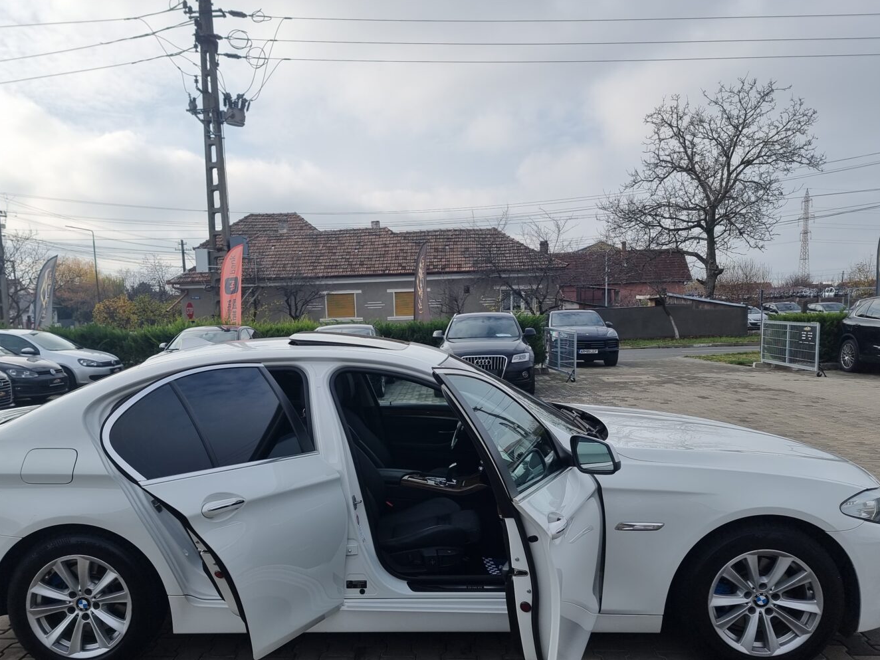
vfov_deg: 48.0
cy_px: 390
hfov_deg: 61.6
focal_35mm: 29
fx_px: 737
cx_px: 401
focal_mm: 6.7
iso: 50
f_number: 1.8
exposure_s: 1/1399
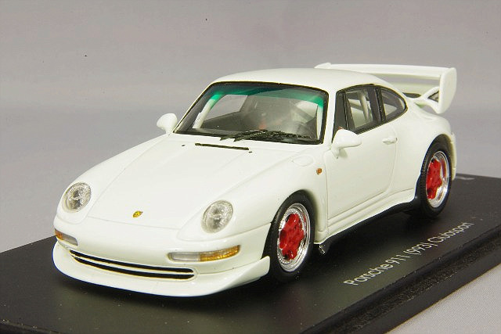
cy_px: 167
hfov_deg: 18.3
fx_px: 1559
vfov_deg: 12.2
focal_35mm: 112
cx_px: 250
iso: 400
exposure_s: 1/1.67
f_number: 32
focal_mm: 75
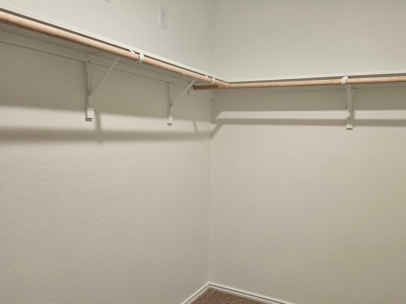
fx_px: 328
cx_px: 232
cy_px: 168
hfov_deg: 63.1
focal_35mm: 28
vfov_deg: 49.7
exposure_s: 1/120
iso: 320
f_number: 1.8
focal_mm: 5.4
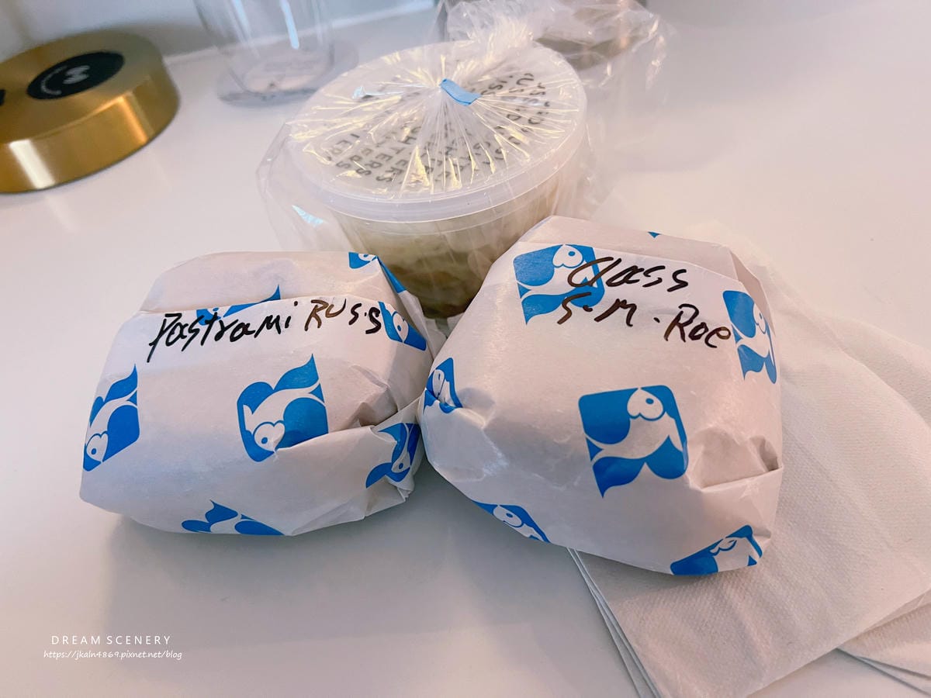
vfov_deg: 53.1
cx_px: 466
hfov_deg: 67.3
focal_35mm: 26
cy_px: 349
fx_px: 699
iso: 400
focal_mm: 5.7
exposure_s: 1/60
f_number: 1.5
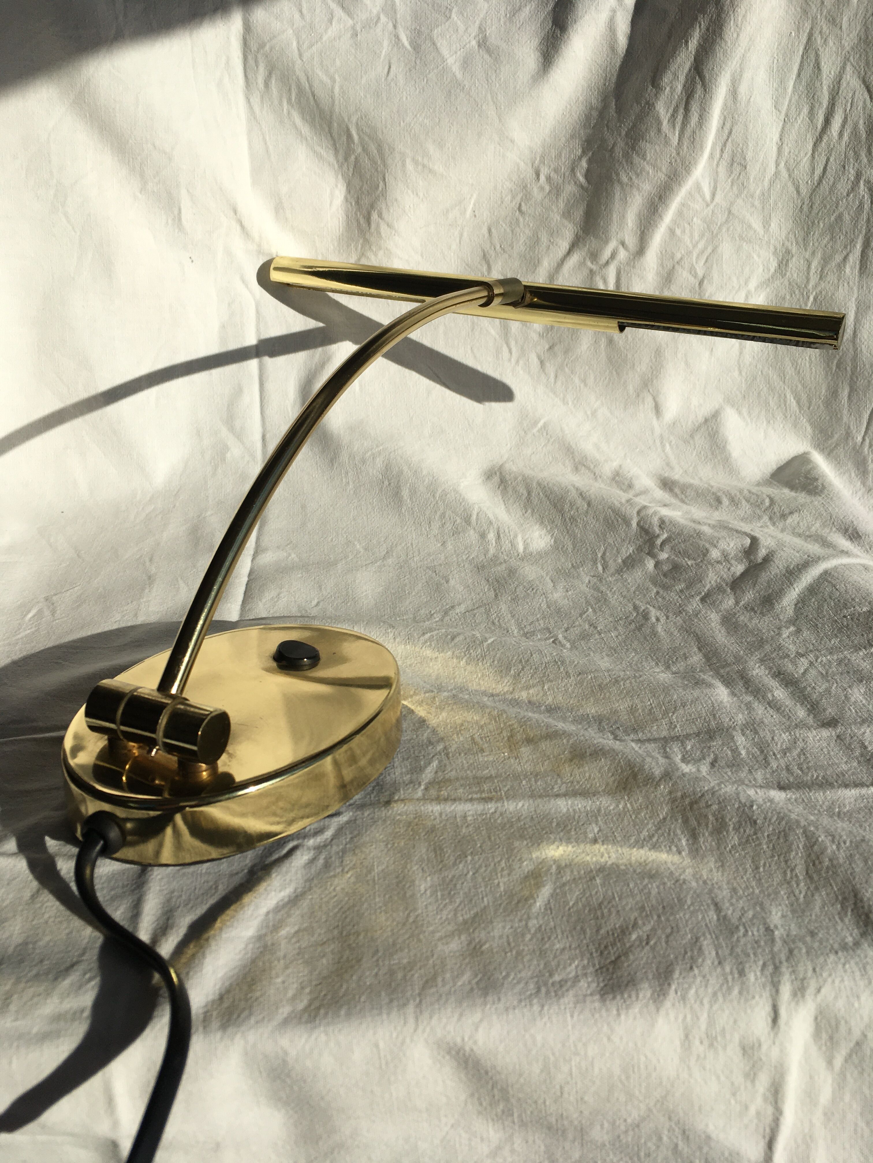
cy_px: 582
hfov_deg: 48.2
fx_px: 975
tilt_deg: -27.0
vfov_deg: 61.7
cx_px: 436
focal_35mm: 29
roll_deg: +1.9
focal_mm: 4.15
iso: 25
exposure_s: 1/3344
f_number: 2.2
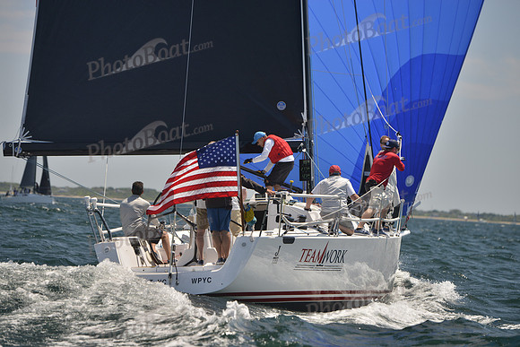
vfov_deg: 8.9
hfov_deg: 13.2
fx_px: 2239
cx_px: 260
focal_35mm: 155
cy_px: 174
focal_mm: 155
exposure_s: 1/1250
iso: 280
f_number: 4.5
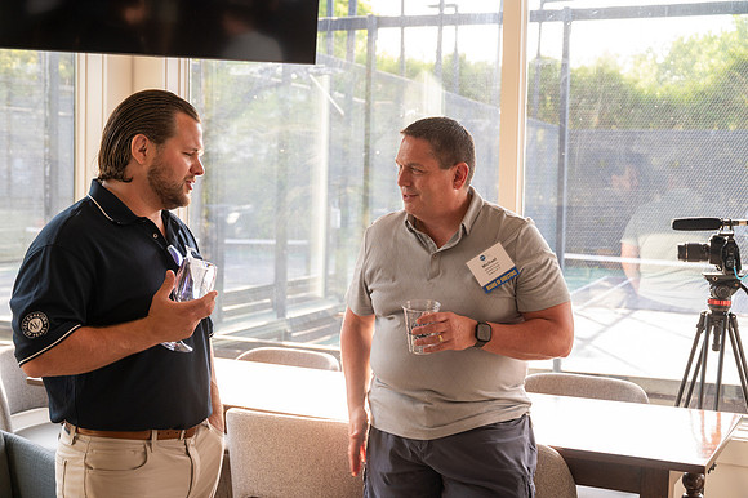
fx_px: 976
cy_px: 249
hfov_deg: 41.9
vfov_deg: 28.6
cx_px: 374
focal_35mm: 47
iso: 640
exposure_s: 1/200
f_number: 4.5
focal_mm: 47
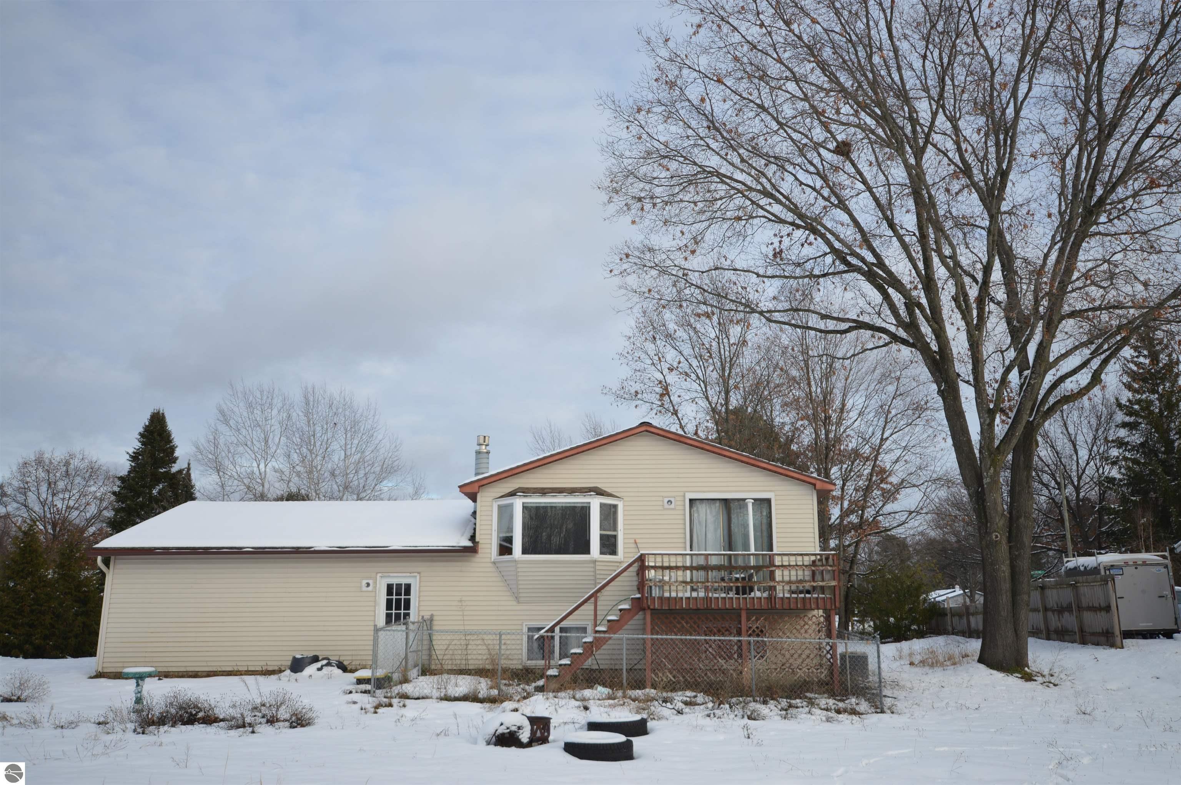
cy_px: 392
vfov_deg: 43.5
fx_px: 983
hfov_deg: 62.0
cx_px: 590
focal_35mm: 30
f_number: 5.6
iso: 100
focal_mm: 20
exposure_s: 1/125
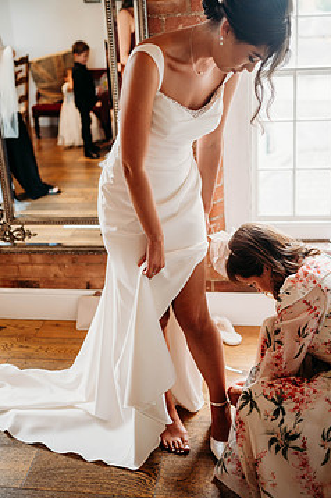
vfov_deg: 44.3
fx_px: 608
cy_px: 202
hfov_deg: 30.5
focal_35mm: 44
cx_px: 163
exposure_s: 1/200
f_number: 2
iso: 280
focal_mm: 35
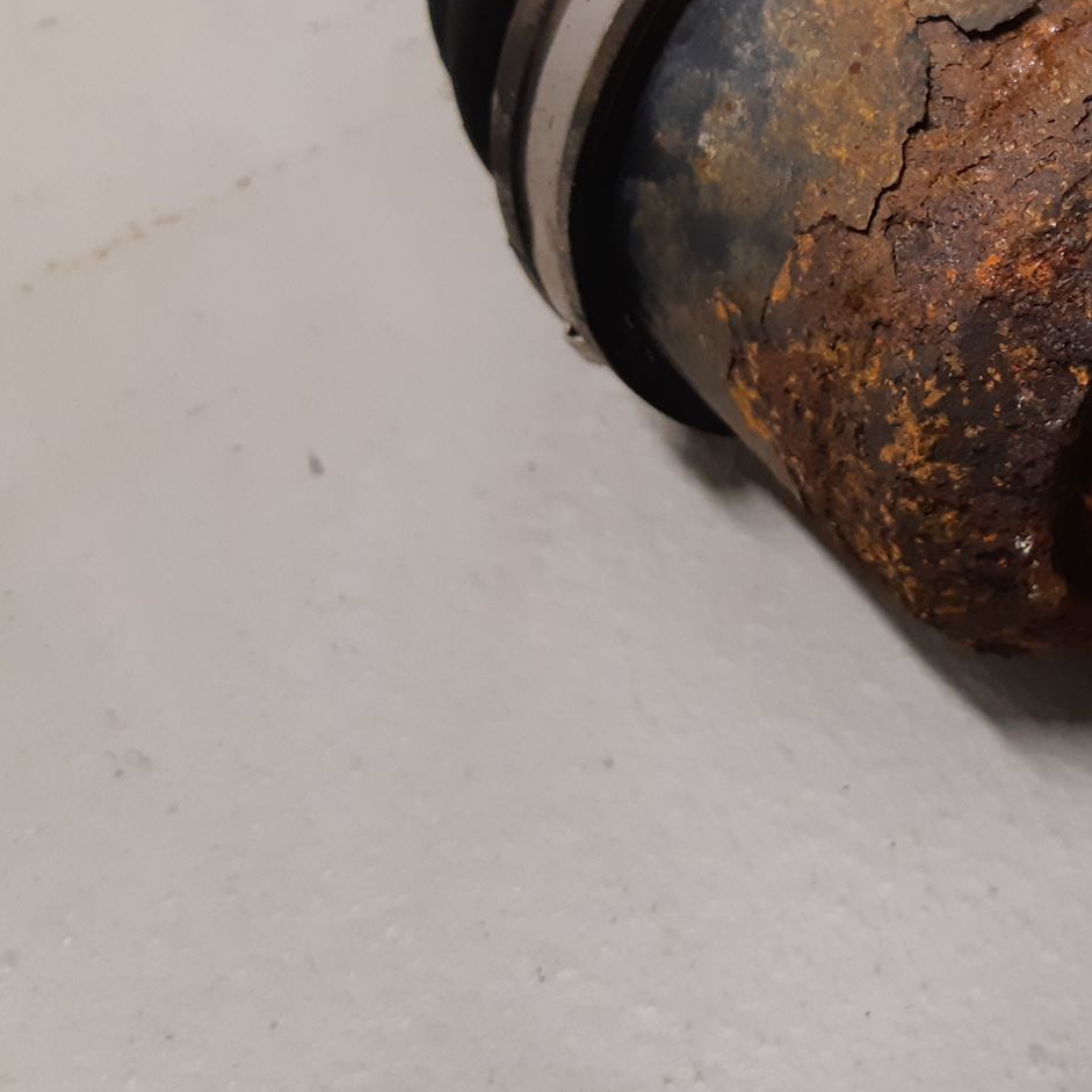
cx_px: 1055
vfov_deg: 33.5
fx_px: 1785
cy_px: 308
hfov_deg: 31.8
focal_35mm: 50
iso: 200
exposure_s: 1/50
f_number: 1.7
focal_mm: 3.93
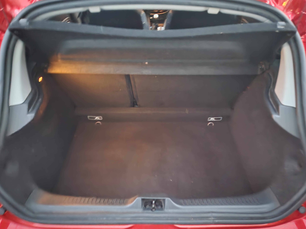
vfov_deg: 58.9
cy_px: 114
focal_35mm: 23
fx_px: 203
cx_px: 153
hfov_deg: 73.9
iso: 1250
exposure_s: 1/10
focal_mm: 5.4
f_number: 1.8
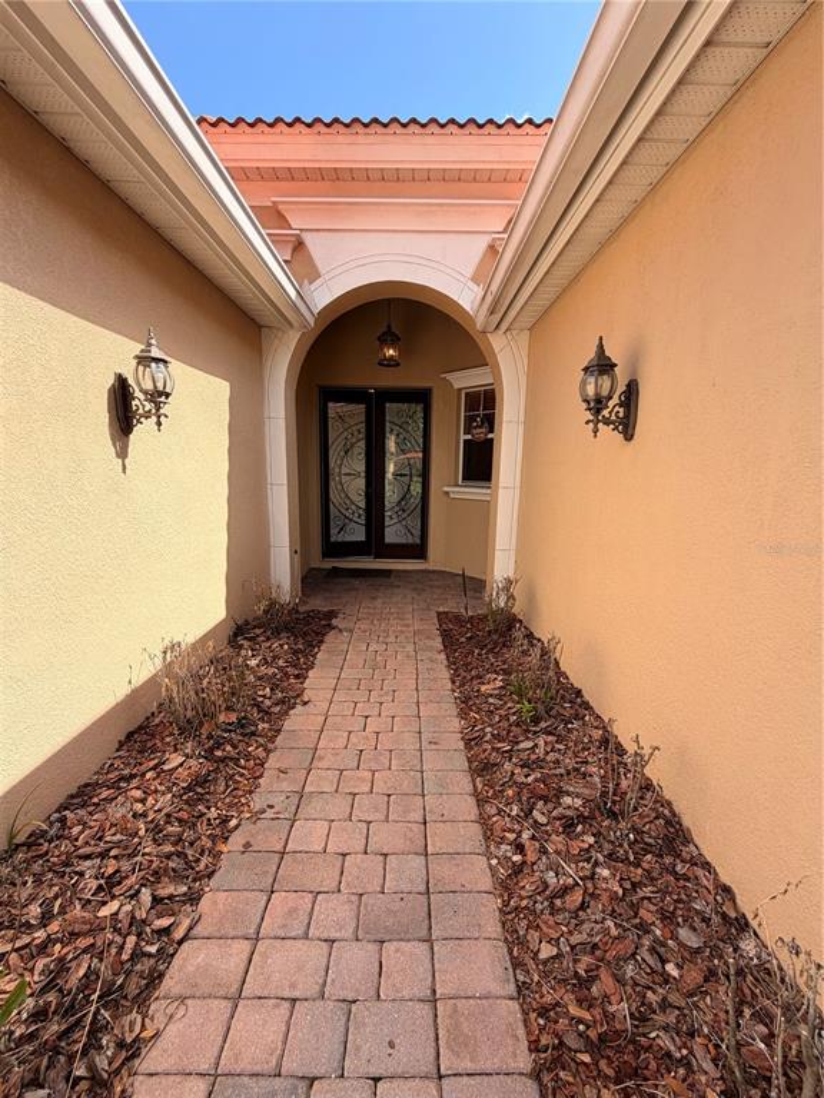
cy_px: 549
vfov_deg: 102.1
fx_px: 444
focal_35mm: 14
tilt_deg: -7.3
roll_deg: -0.3
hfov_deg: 85.7
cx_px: 412
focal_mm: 2.22
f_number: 2.2
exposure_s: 1/564
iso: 40
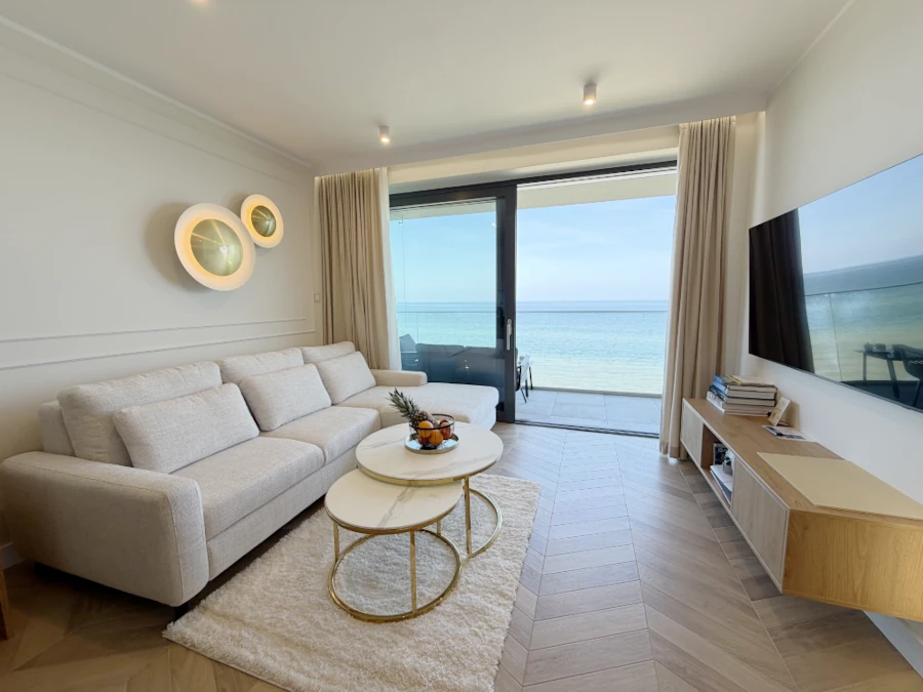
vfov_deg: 85.7
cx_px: 462
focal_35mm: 14
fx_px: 373
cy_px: 346
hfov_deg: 102.1
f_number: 2.2
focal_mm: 2.22
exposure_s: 1/100
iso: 25
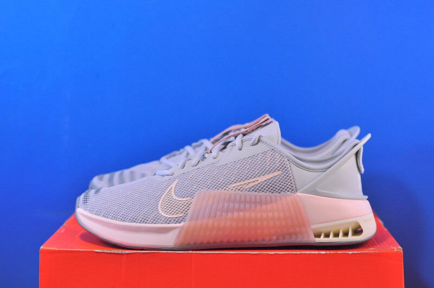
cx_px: 217
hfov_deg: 27.0
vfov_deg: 18.1
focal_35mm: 75
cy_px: 144
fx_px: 903
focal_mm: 50
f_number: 3.2
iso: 250
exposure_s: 1/250
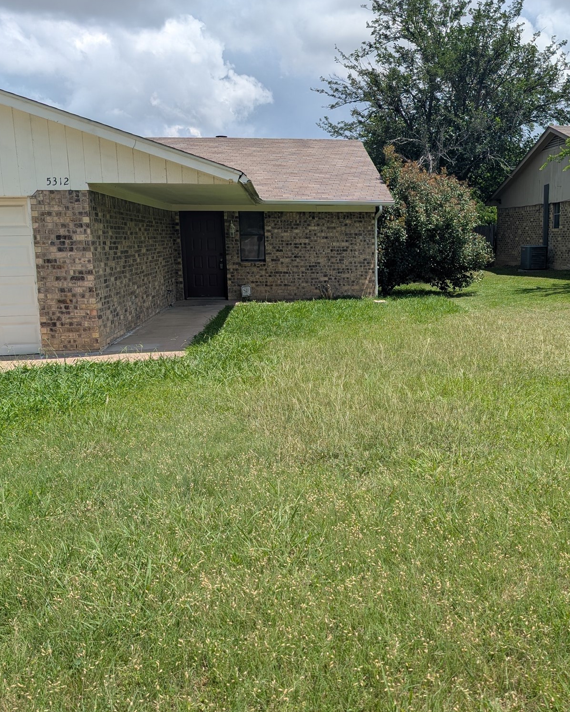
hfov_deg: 45.2
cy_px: 359
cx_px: 373
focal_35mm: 32
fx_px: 675
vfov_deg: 55.7
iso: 20
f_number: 1.68
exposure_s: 1/1587
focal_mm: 6.9
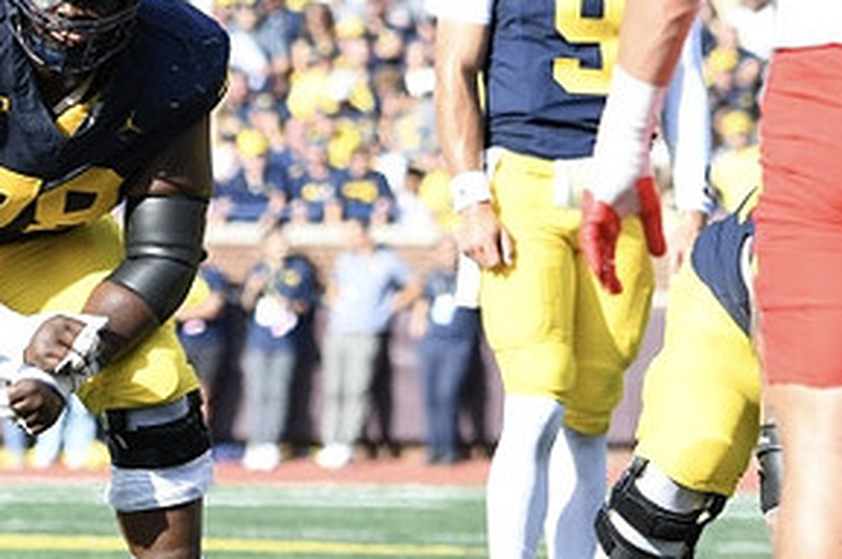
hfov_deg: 3.4
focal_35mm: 603
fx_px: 14087
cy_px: 230
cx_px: 52
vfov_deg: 2.3
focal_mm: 200
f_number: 5.6
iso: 500
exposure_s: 1/1000
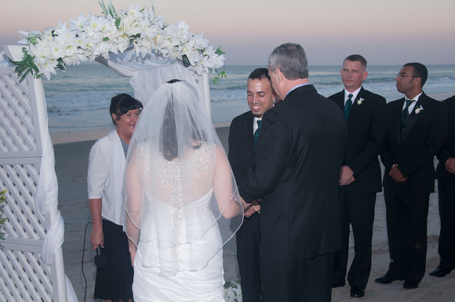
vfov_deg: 28.0
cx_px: 228
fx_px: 606
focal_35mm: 48
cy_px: 151
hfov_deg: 41.2
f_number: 6.3
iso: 400
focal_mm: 32
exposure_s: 1/250
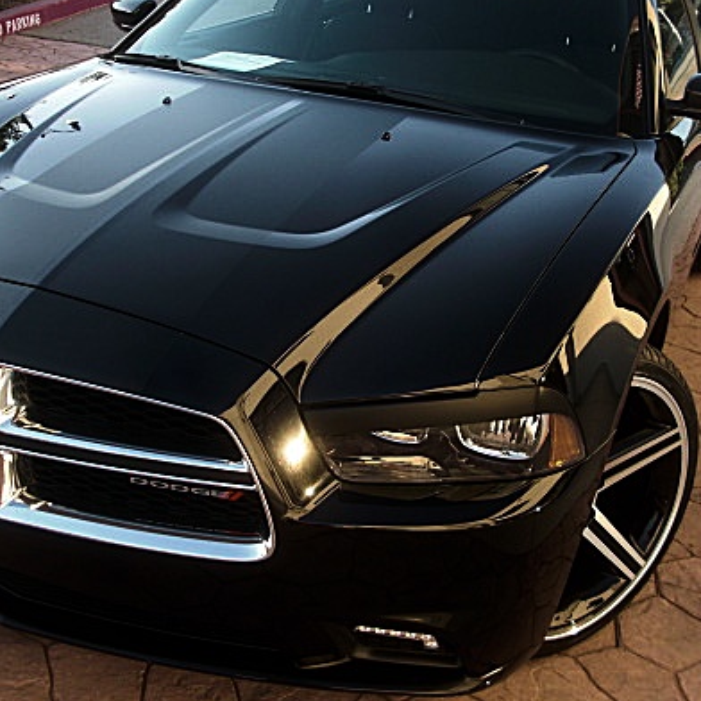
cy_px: 300
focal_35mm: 52
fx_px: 1191
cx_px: 329
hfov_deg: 32.8
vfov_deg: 32.7
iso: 50
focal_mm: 6.3
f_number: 2.8
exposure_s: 1/100
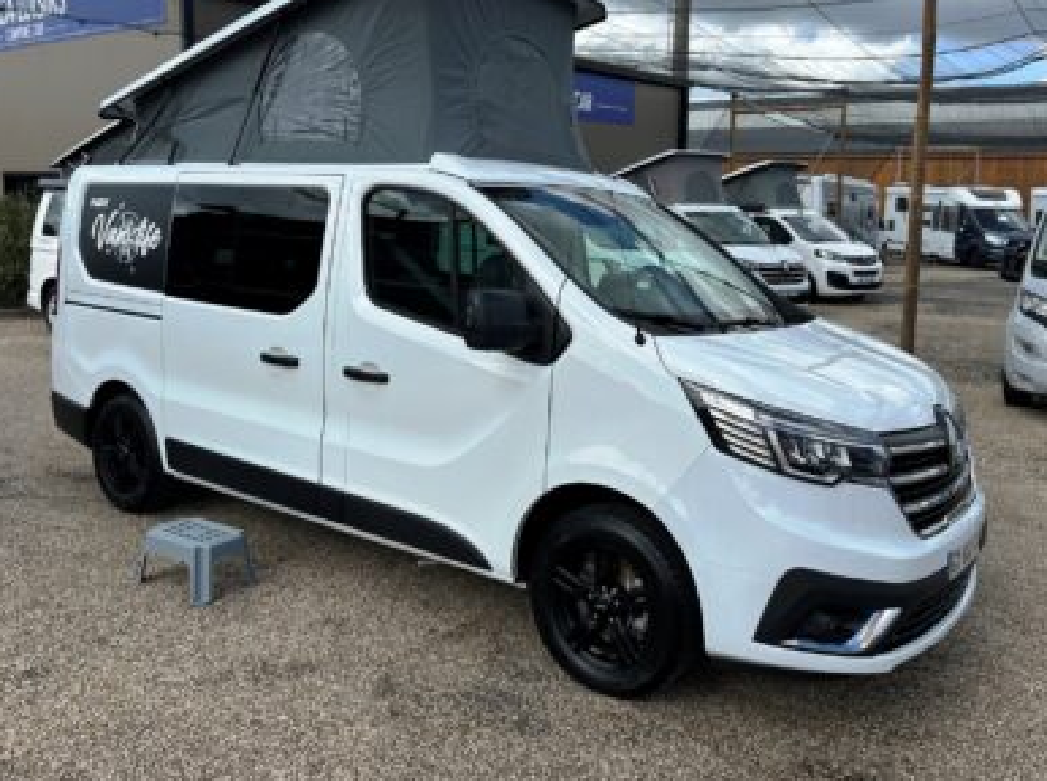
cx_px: 529
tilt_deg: -6.5
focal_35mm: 31
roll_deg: -1.1
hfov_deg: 58.4
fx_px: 936
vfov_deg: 44.9
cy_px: 287
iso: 80
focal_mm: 6.86
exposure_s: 1/3472
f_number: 1.78
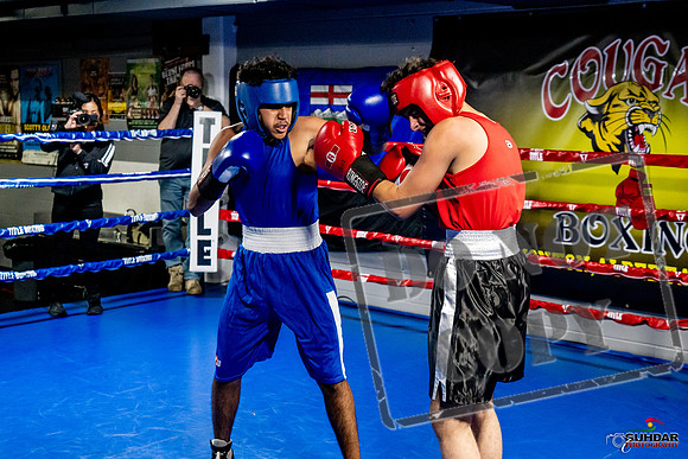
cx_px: 344
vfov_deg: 26.0
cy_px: 230
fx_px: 994
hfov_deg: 38.2
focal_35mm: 52
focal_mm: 35
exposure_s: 1/800
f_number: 2.8
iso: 5000
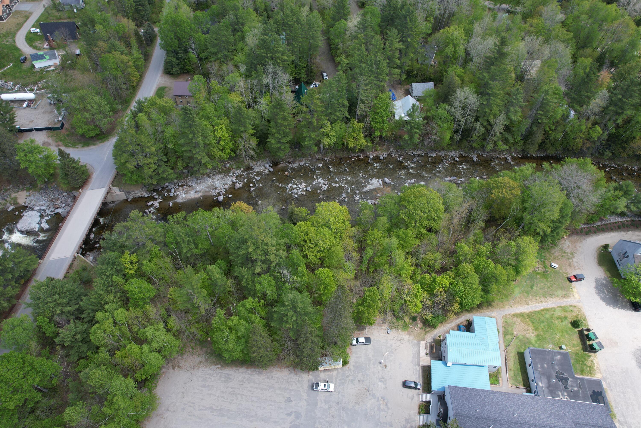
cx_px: 320
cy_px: 214
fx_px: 392
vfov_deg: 57.2
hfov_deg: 78.6
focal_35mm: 22
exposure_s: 1/725
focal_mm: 8.38
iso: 110
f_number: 2.8
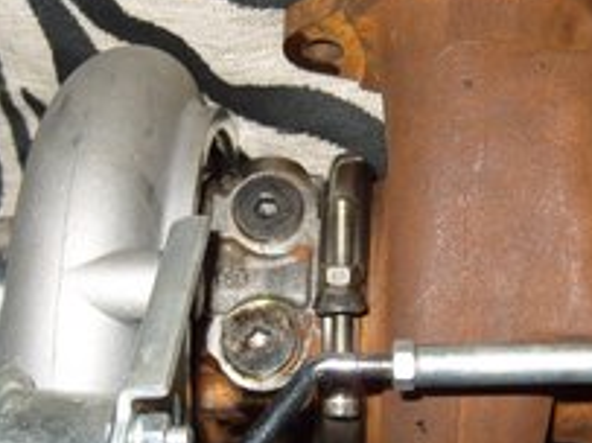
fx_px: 1179
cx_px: 297
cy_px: 300
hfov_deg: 28.2
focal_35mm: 69
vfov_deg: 21.2
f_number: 2.8
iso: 100
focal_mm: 7.4
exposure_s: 1/30
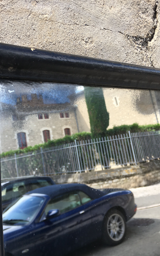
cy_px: 112
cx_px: 69
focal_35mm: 35
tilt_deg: -1.3
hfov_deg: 36.2
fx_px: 244
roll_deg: +0.2
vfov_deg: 55.2
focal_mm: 4.15
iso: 25
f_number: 2.2
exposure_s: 1/297
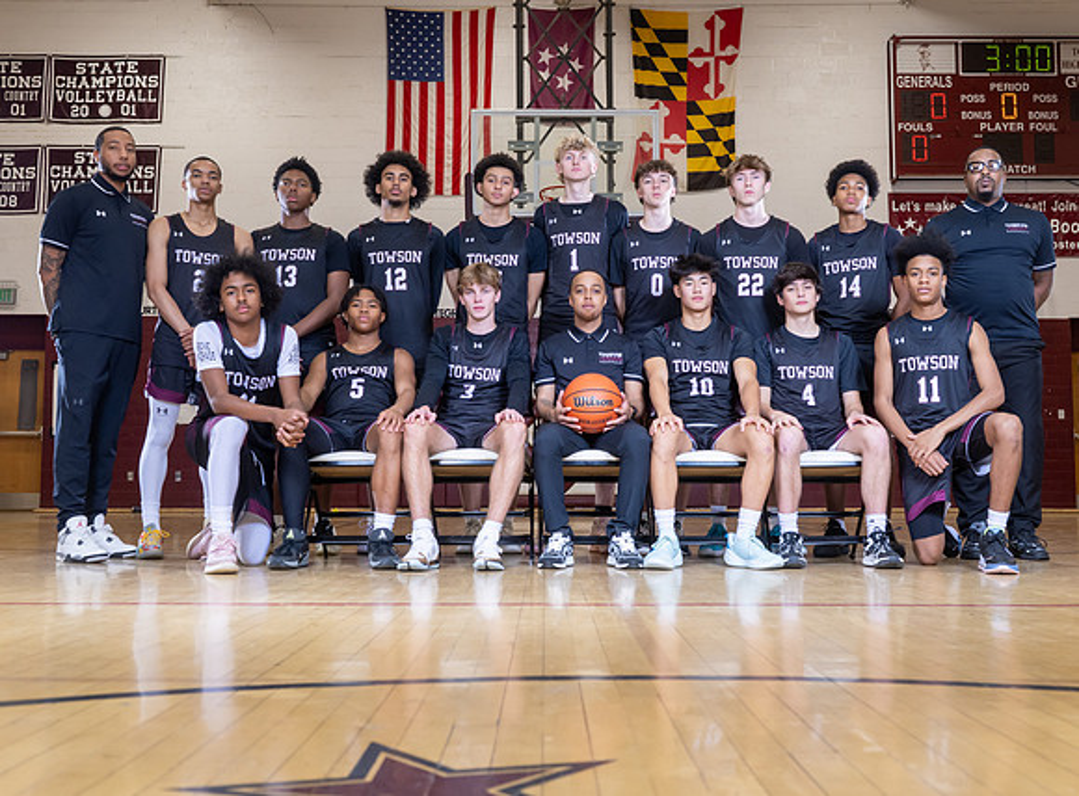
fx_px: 1233
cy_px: 377
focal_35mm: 40
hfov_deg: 47.3
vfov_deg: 35.8
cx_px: 551
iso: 500
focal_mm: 29
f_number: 5.6
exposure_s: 1/160
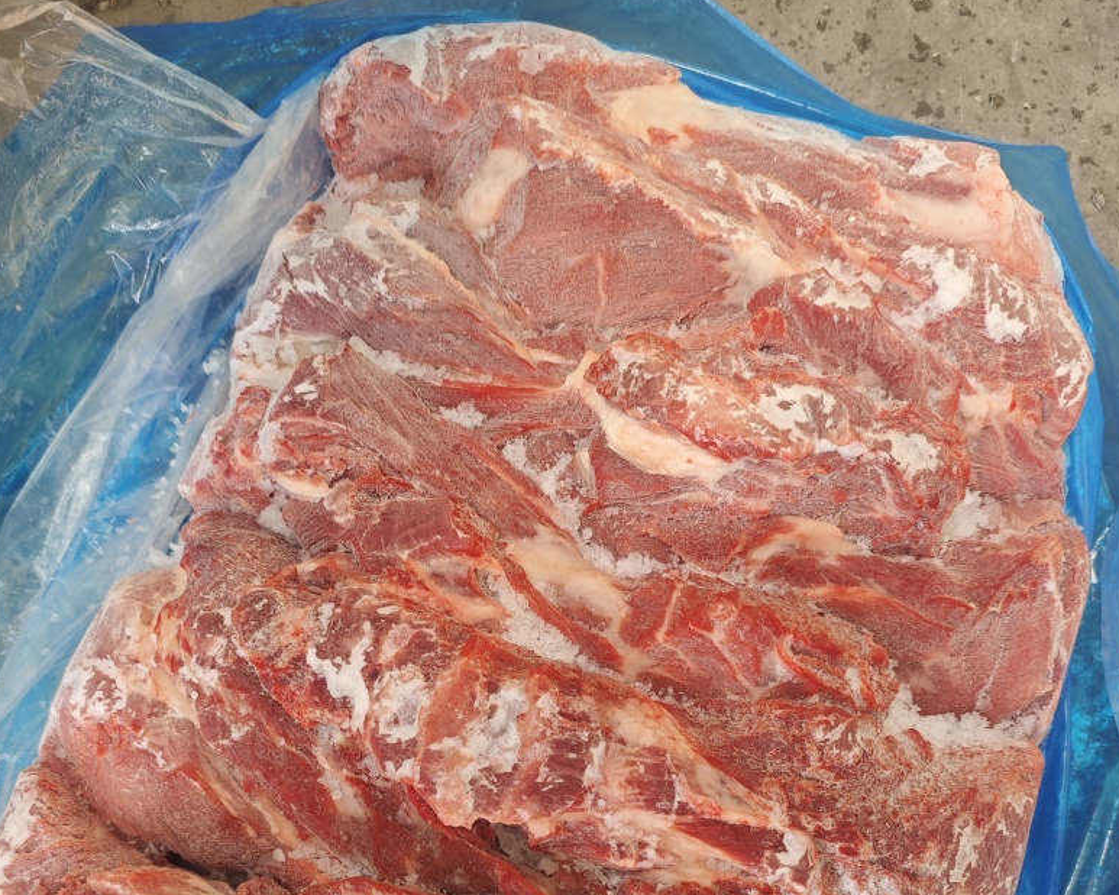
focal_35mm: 31
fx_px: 1026
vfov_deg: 44.1
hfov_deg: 57.2
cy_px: 754
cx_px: 549
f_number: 1.6
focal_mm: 6.55
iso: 100
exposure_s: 1/100
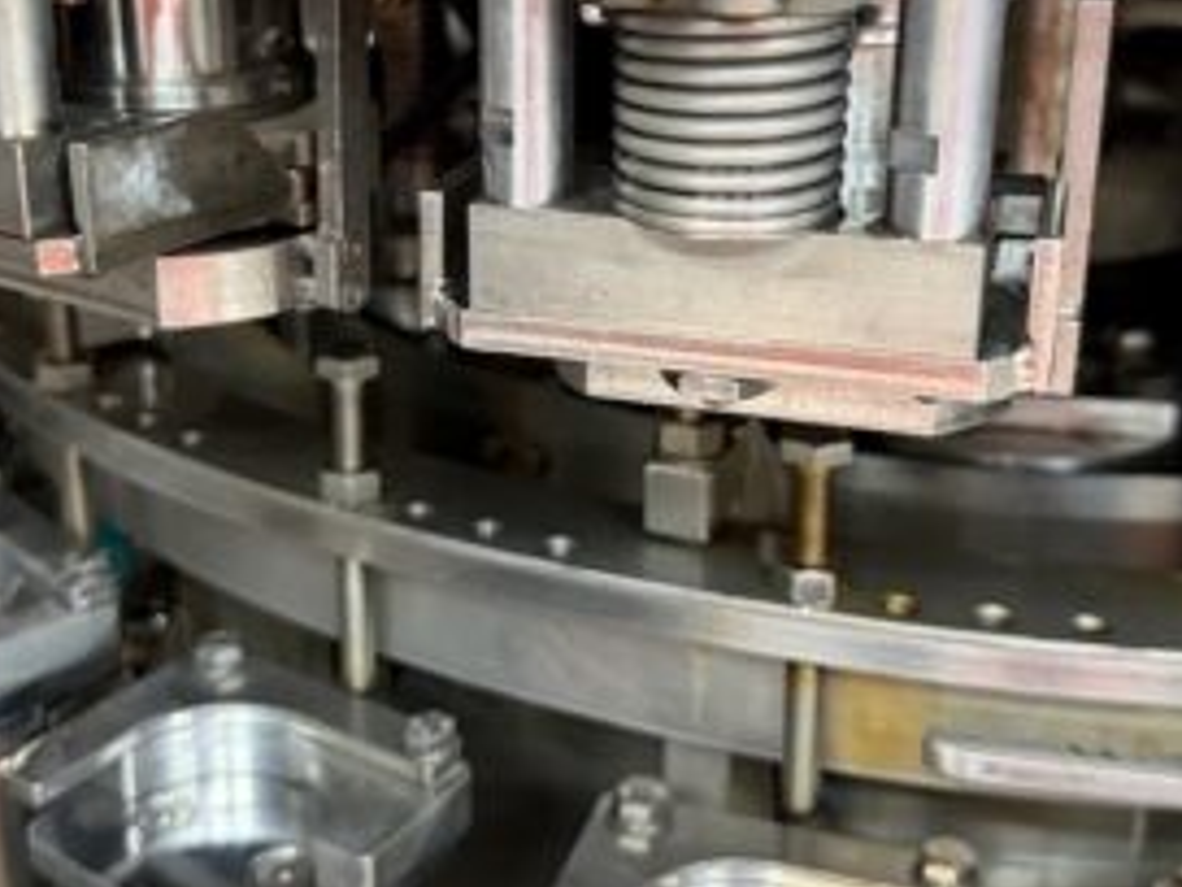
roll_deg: -0.2
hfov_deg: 40.4
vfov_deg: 30.7
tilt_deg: -18.6
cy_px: 304
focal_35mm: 47
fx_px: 1605
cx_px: 550
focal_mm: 6.76
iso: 640
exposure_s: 1/50
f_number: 1.78
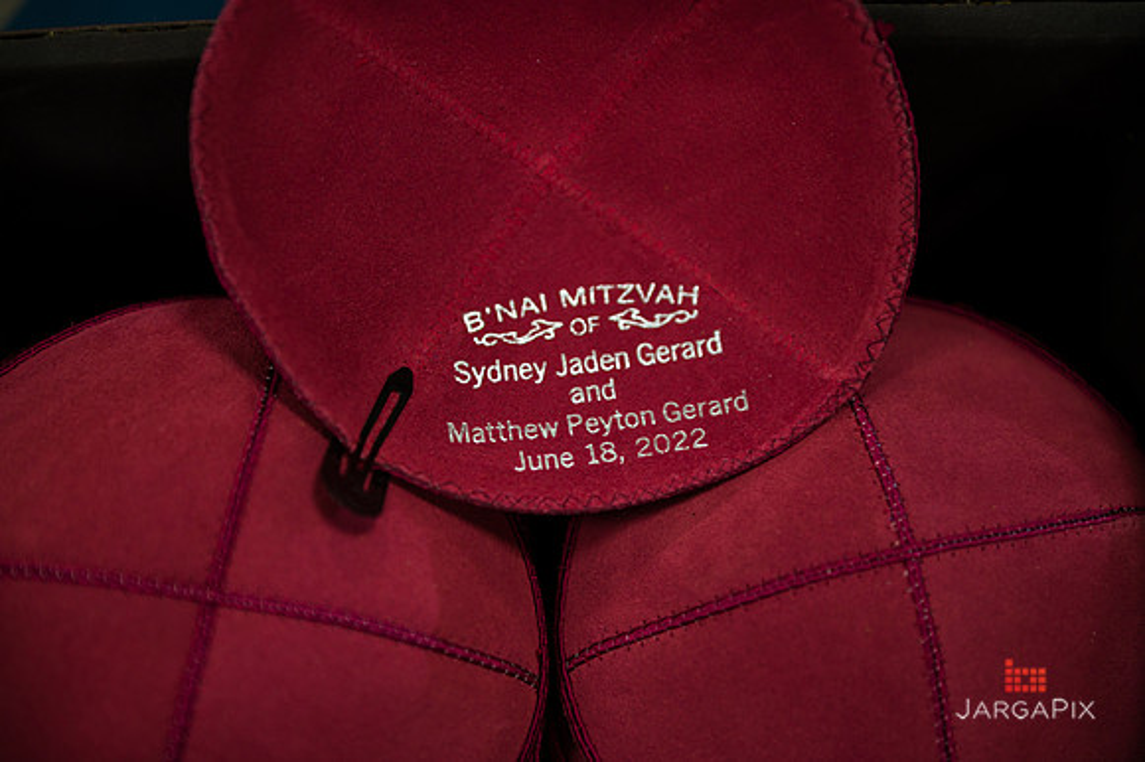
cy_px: 381
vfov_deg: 23.4
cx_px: 572
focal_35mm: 58
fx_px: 1844
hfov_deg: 34.5
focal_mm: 58
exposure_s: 1/125
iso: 640
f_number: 3.2
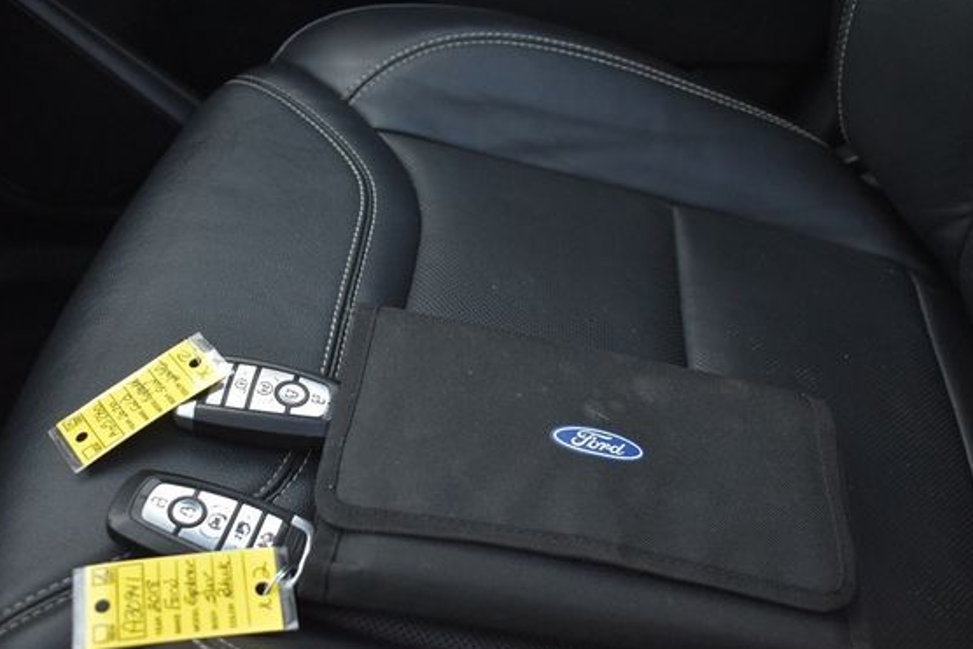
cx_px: 458
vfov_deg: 35.1
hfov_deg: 50.7
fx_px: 1027
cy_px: 319
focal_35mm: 38
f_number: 3.8
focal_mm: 22
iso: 1800
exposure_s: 1/125
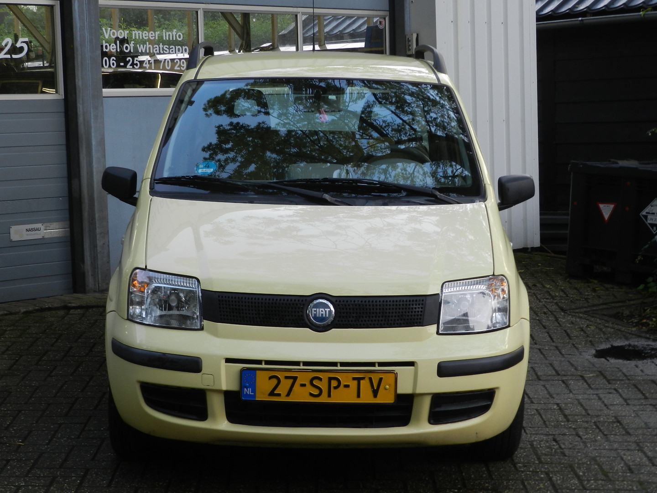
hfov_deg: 25.7
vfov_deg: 19.4
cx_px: 328
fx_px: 1442
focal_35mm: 76
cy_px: 246
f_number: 4.8
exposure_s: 1/60
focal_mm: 13.5
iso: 160
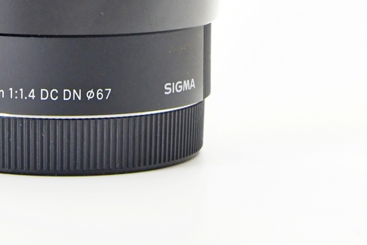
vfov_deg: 6.3
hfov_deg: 9.5
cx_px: 57
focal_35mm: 215
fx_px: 2192
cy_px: -129
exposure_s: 1/125
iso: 1250
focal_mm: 44
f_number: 8
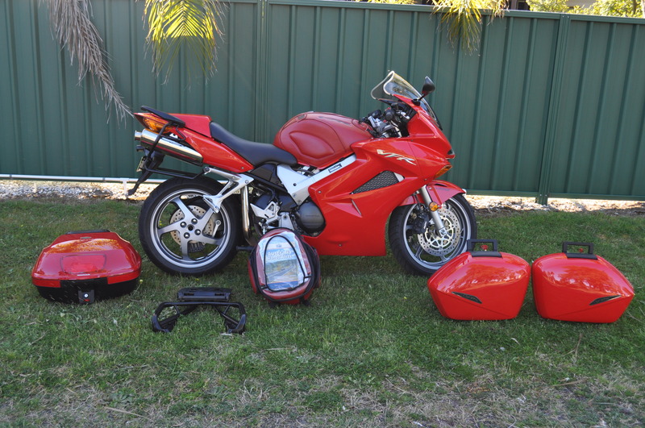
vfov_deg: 36.8
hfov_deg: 53.2
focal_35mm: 36
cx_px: 322
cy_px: 214
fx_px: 644
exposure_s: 1/125
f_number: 5.6
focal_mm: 24
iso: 320
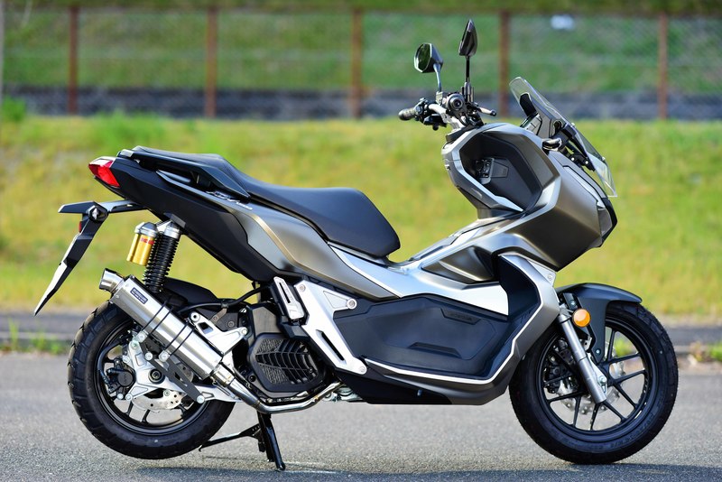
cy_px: 241
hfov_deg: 19.4
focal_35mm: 105
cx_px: 361
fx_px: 2106
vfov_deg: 13.1
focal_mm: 105
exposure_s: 1/1600
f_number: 2.2
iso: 200
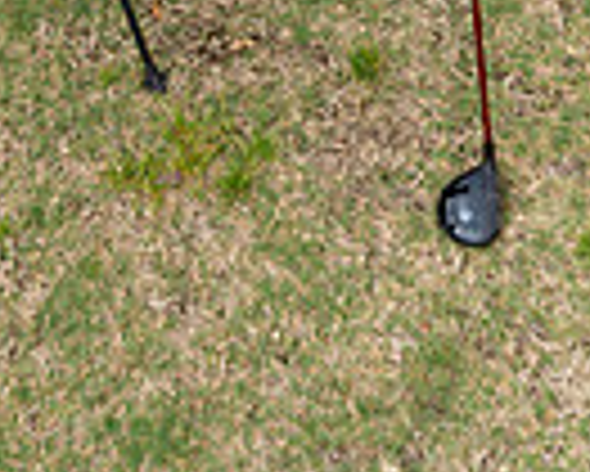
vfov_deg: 13.0
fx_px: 1747
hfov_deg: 19.2
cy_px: -521
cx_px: 261
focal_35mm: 100
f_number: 4.5
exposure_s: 1/250
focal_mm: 31
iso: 160
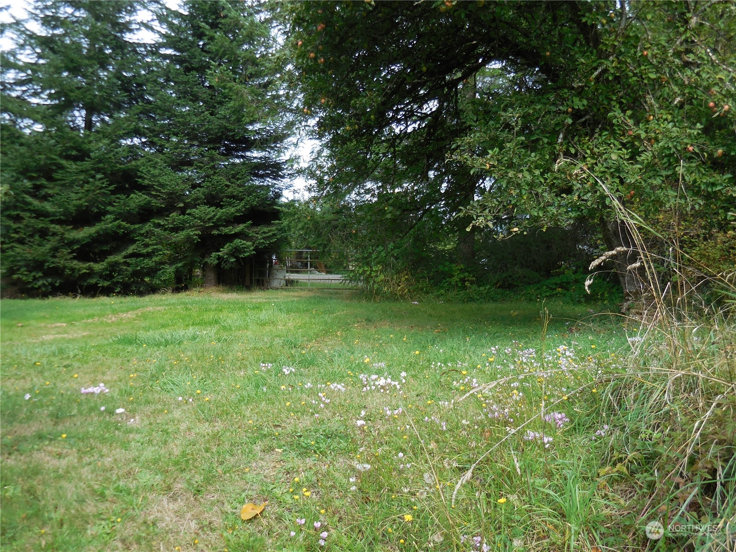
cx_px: 368
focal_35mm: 33
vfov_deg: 42.9
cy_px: 276
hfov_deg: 55.4
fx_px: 702
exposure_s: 1/320
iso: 125
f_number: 3.7
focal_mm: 5.9
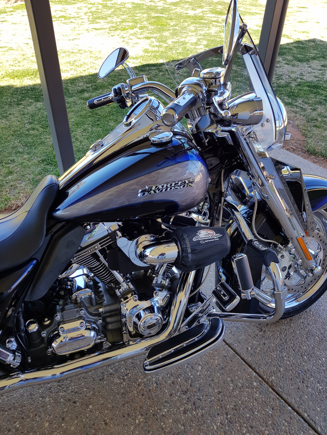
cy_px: 218
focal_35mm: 26
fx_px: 327
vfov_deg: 67.3
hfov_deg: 53.1
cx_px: 164
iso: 40
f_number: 1.7
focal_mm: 4.2
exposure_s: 1/344
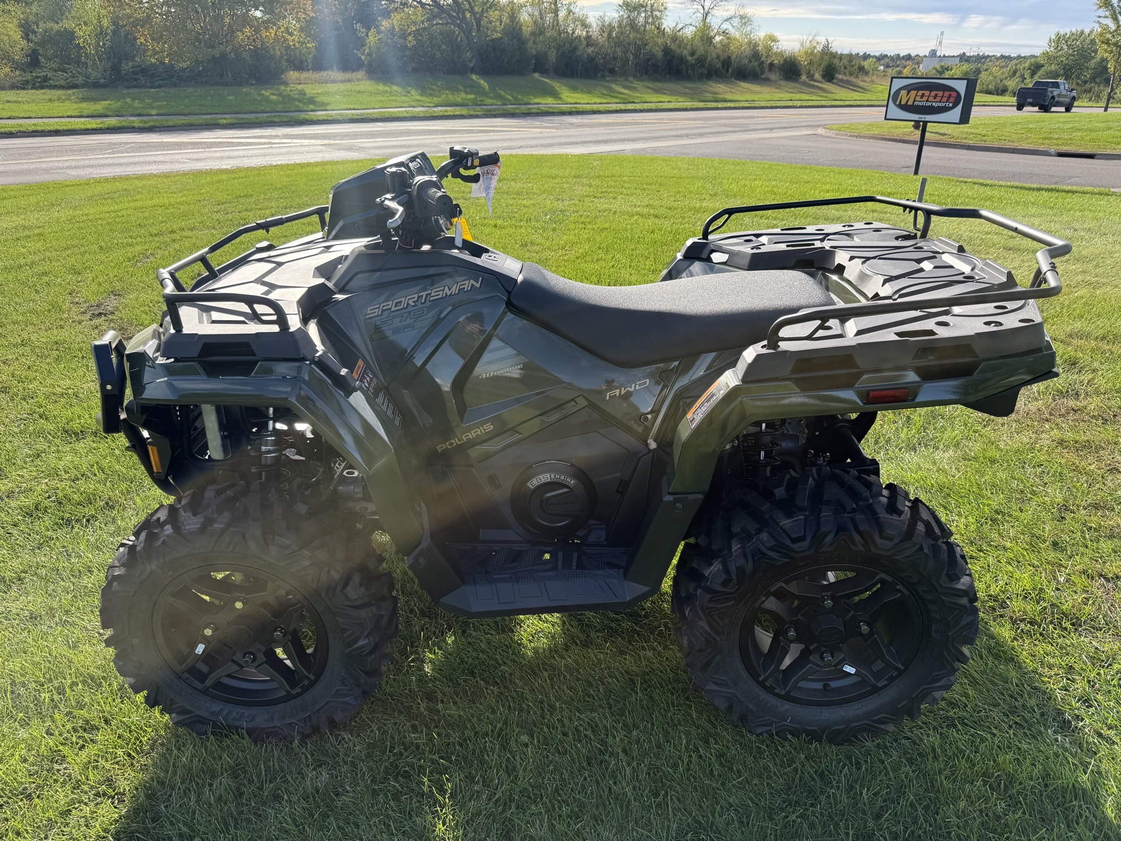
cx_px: 560
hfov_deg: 71.6
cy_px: 420
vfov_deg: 56.8
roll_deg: +0.6
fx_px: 777
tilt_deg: -22.7
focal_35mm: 24
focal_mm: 6.76
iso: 80
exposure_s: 1/1855
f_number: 1.78
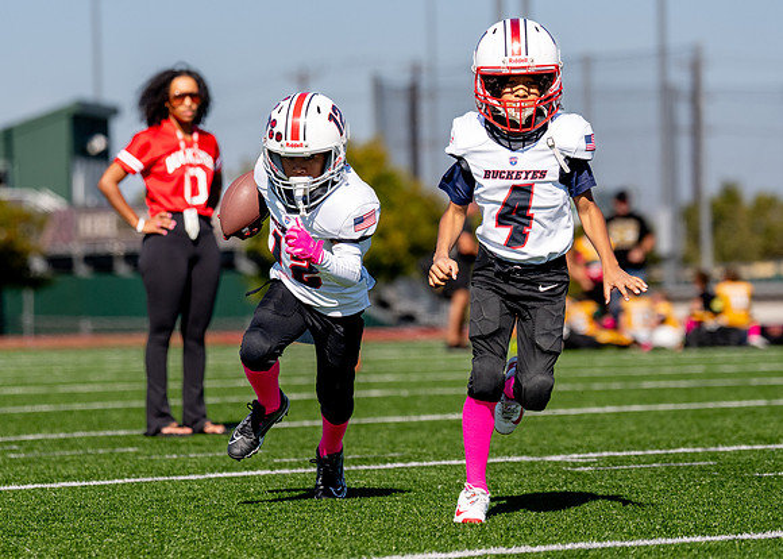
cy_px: 228
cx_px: 338
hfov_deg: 9.3
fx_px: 4806
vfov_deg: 6.7
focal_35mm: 216
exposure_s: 1/6400
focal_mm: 128
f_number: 2.8
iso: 250
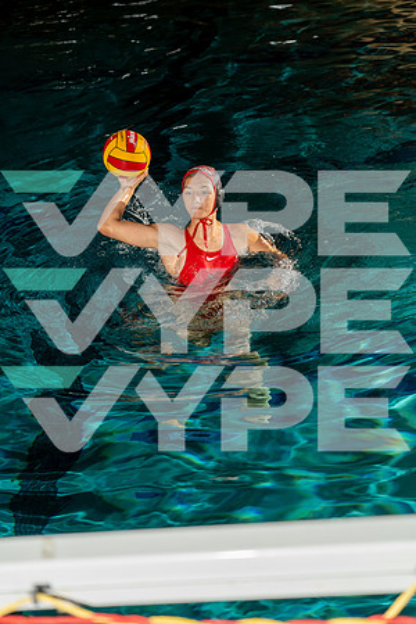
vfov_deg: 28.8
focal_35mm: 70
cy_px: 312
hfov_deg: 19.5
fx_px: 1213
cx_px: 208
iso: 100
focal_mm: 70
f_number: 4
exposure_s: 1/250
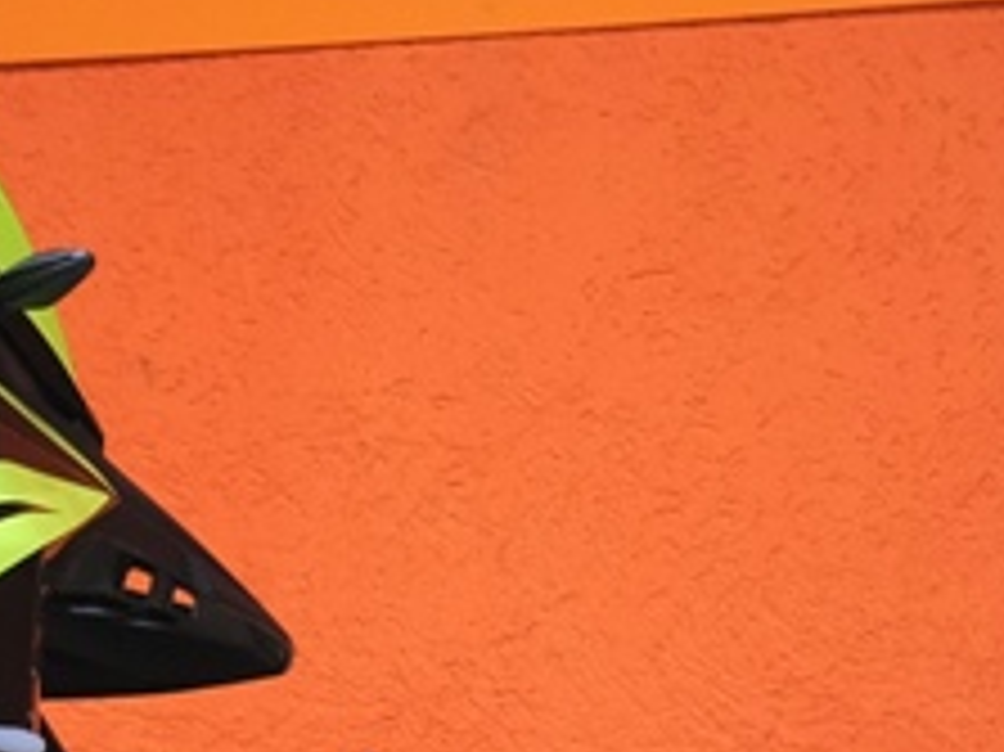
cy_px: 718
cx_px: -545
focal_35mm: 228
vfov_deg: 6.5
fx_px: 6609
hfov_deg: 8.5
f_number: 4
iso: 800
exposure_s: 1/60
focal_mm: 22.3
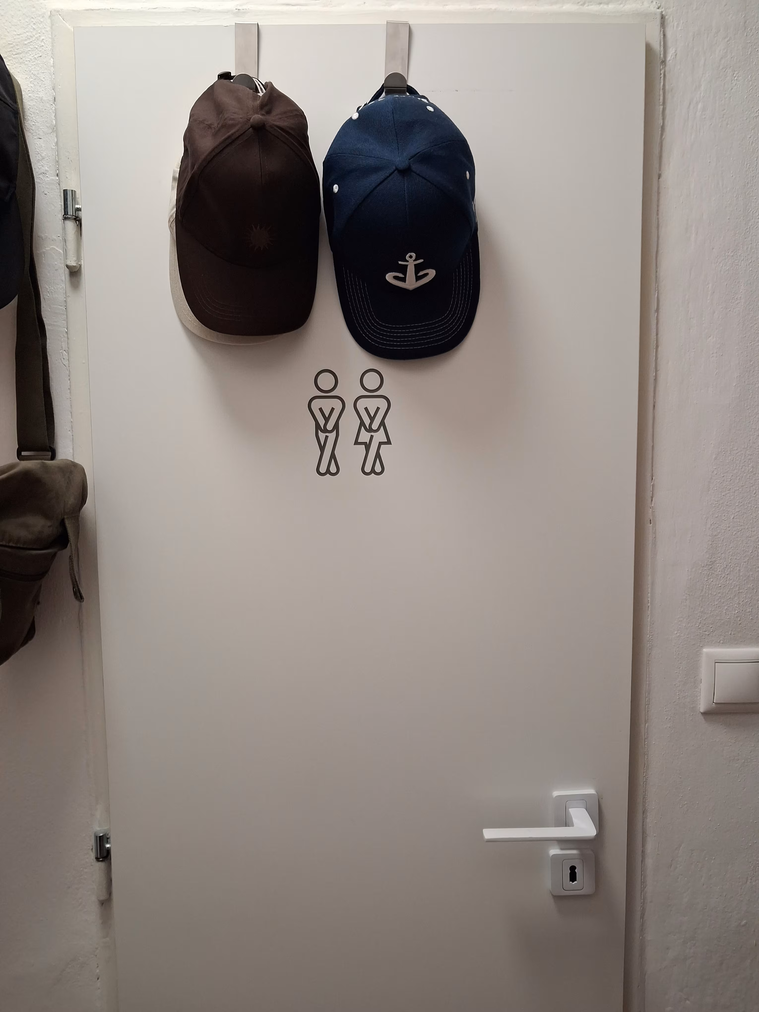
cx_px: 380
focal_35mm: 27
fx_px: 789
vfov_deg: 65.3
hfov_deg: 51.4
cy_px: 506
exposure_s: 1/60
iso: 250
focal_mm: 4
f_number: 1.8
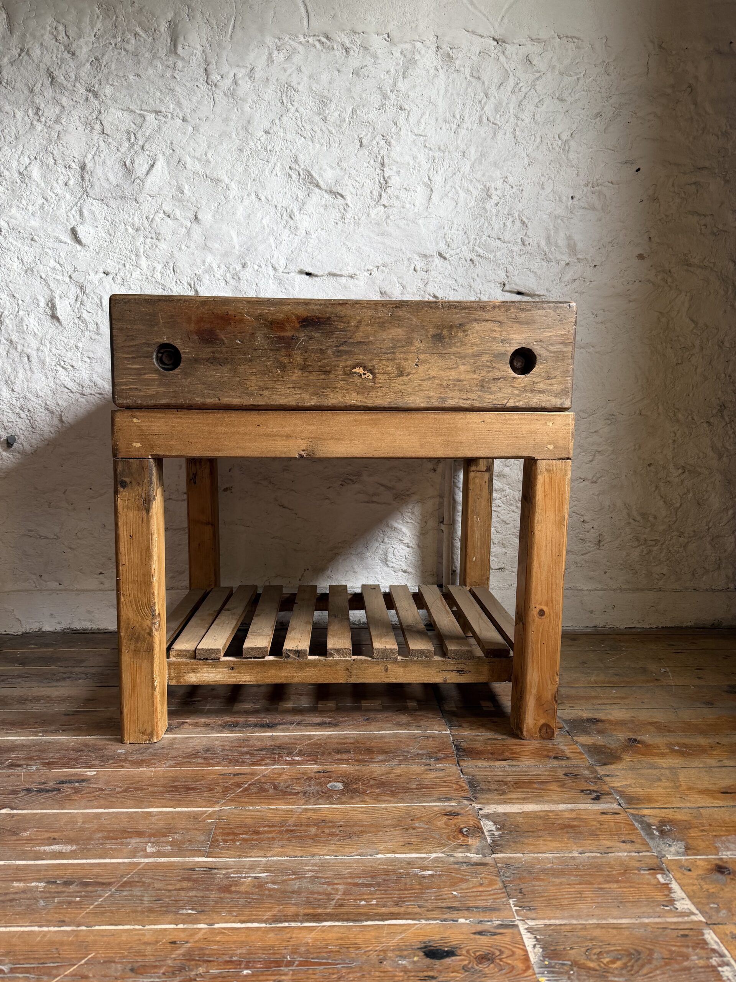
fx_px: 680
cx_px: 368
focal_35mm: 24
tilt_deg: -6.4
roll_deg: -0.5
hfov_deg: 56.8
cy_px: 491
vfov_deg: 71.6
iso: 200
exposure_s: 1/121
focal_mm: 6.76
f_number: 1.78
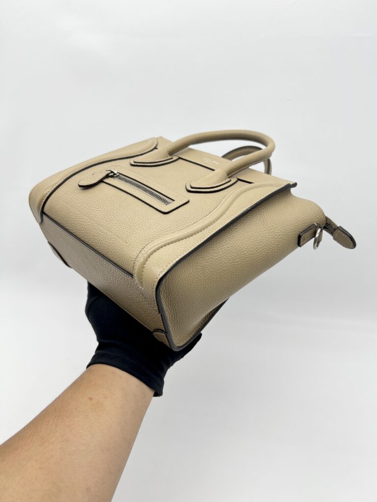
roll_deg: +1.3
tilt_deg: -23.8
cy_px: 251
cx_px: 188
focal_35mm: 26
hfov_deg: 53.1
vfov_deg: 67.3
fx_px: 378
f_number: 1.5
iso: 32
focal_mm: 5.7
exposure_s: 1/107
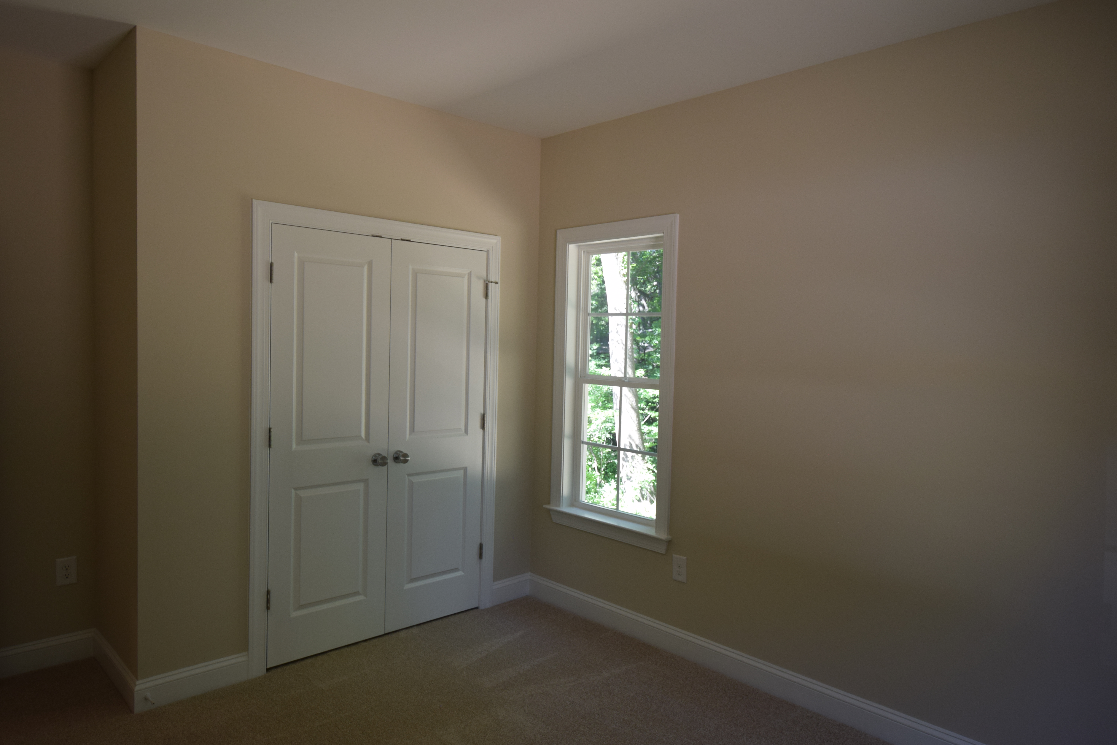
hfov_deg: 73.7
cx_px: 558
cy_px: 372
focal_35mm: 24
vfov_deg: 53.1
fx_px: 745
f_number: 5
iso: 400
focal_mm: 16
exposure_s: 1/100
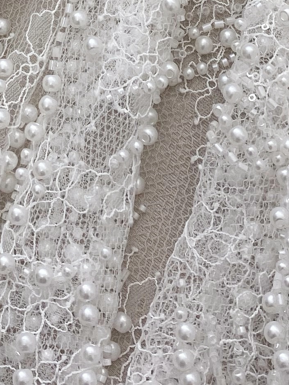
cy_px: -194
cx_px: 95
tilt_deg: -65.4
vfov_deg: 16.1
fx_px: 1247
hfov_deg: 13.2
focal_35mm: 112
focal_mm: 4.25
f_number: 1.8
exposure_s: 1/162
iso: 32
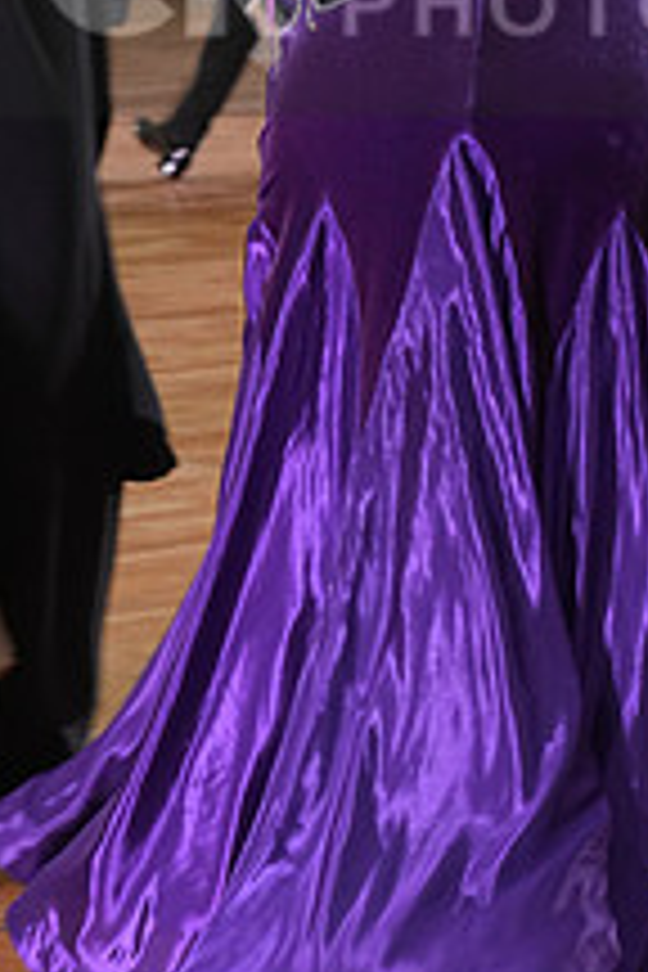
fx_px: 5076
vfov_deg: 10.8
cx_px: 614
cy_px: -32
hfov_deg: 7.3
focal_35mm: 188
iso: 1600
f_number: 9
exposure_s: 1/60
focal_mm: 70
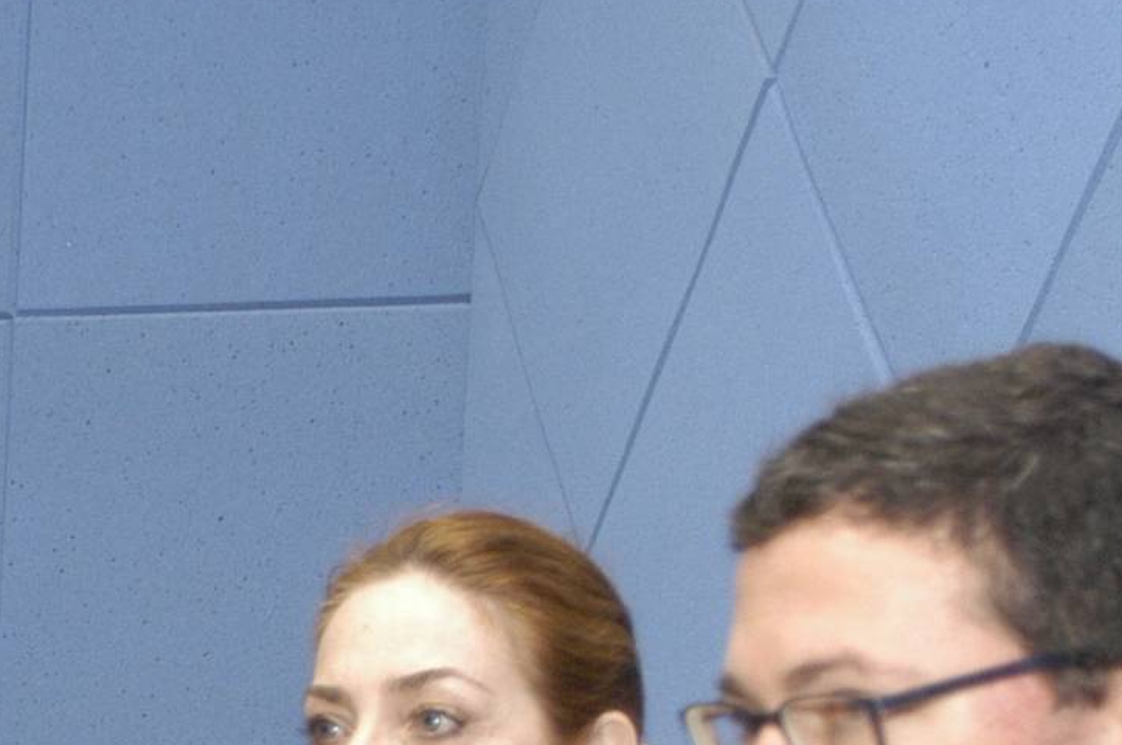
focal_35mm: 126
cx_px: -208
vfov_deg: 10.5
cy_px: 1135
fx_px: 3908
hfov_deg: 15.7
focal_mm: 27
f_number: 3.8
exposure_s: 1/125
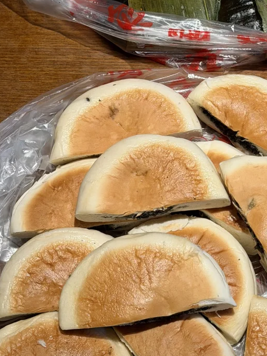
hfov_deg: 14.6
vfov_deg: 19.4
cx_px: 213
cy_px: 118
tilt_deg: -63.7
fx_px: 1039
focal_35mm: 101
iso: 64
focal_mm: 6.76
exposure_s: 1/289
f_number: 1.78
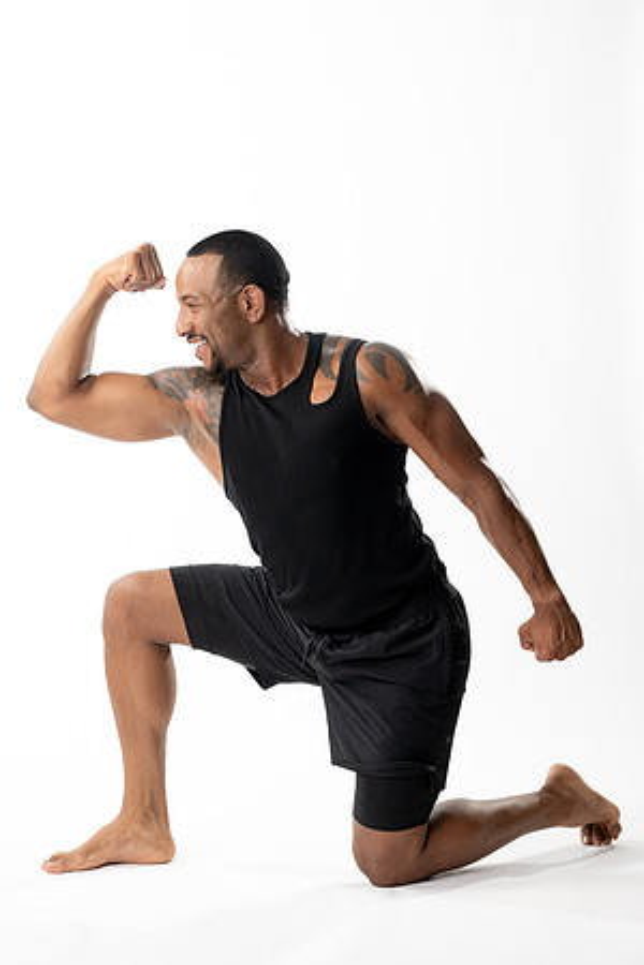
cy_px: 482
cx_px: 322
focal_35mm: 85
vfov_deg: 23.9
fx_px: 2281
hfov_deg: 16.1
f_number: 3.2
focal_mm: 85
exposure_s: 1/80
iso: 800
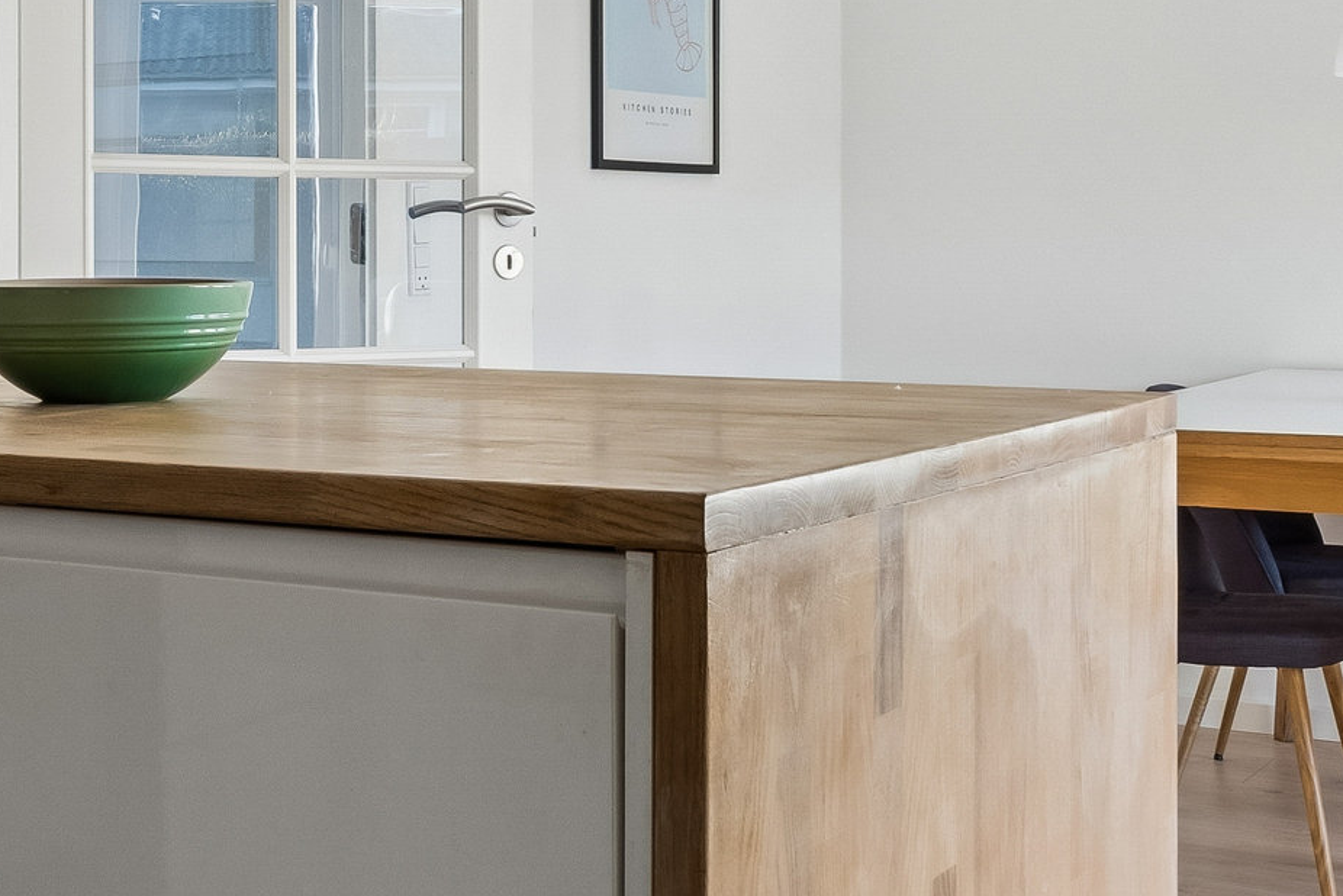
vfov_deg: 19.9
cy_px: 260
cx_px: 392
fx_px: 2537
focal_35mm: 68
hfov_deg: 29.3
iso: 200
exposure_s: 1/6
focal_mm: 14
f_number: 8
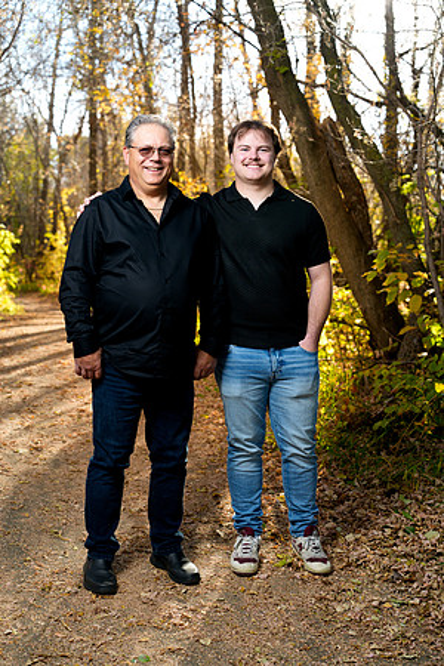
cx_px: 222
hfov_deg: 27.0
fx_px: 925
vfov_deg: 39.6
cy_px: 333
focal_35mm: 50
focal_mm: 50
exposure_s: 1/160
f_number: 3.5
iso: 400
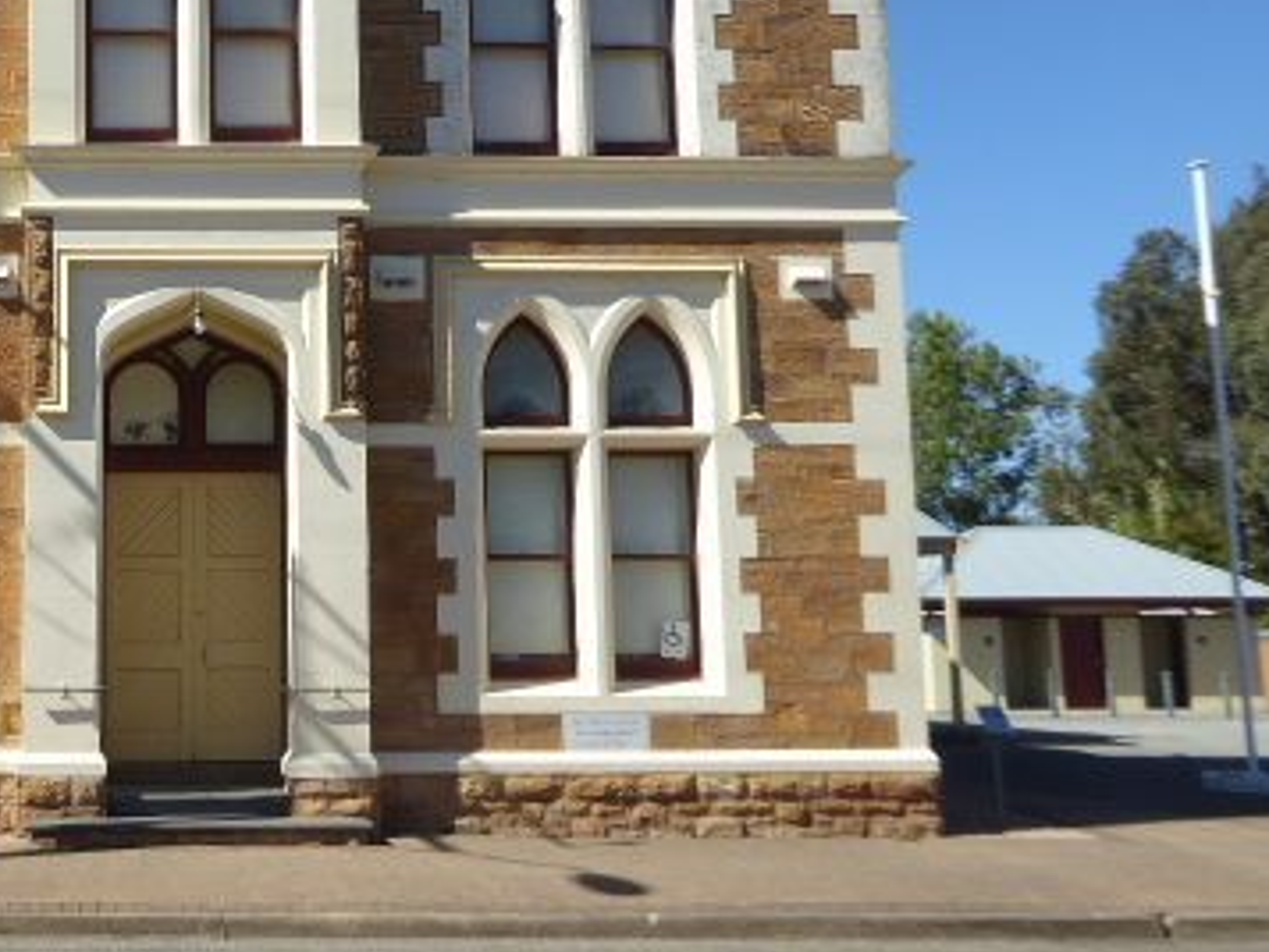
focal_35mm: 52
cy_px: 355
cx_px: 149
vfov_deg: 27.9
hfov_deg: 34.9
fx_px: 1907
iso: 80
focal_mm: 5
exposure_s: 1/800
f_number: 3.5
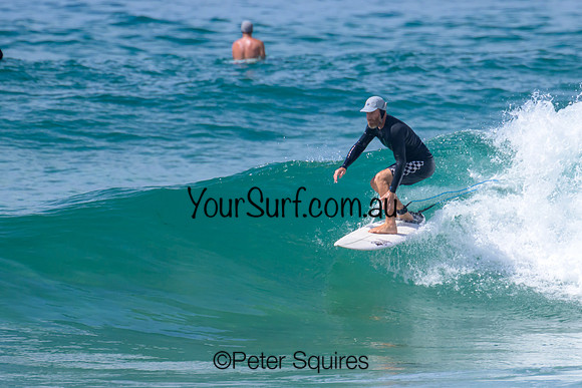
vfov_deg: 1.3
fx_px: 17693
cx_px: 346
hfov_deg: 1.9
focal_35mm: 1094
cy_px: 187
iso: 900
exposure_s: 1/2000
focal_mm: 800
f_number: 11
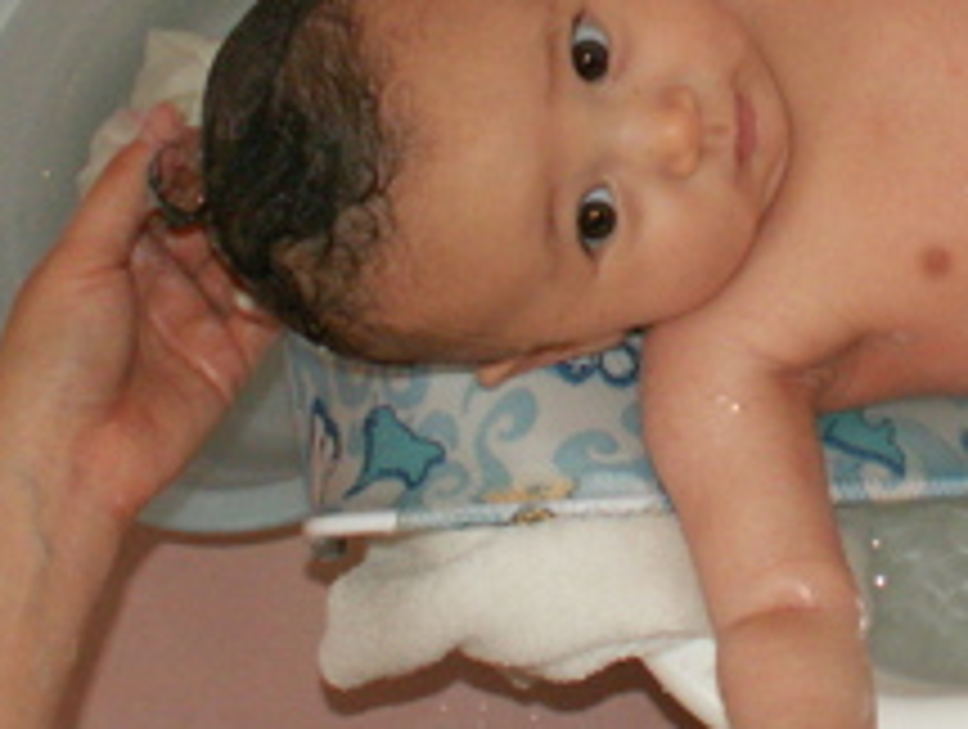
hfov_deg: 18.6
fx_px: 2913
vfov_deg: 14.1
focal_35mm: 104
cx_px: 833
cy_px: 27
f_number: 2.8
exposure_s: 1/40
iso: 160
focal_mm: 5.86
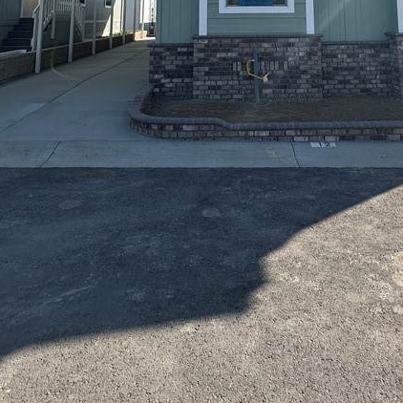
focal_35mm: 30
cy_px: -42
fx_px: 395
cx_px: 249
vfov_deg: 42.3
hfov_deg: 53.5
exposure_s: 1/1473
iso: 50
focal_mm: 2.22
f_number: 2.2
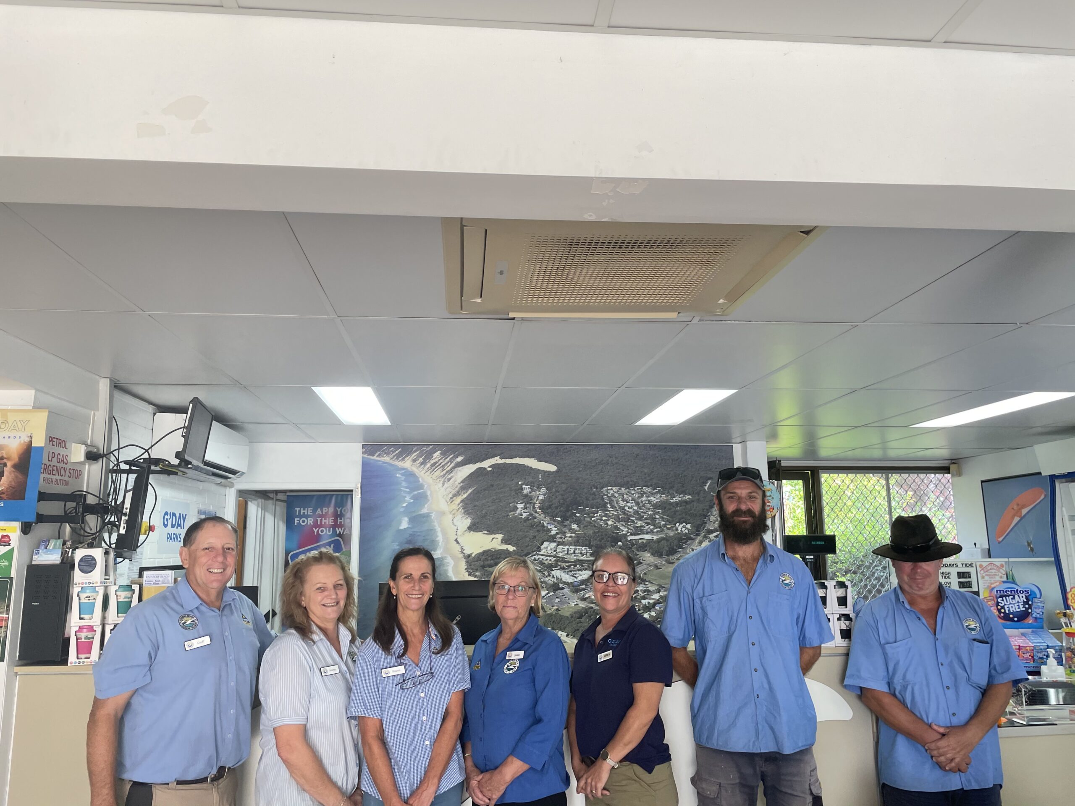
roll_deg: +1.0
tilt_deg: +10.3
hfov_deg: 67.3
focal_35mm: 26
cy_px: 403
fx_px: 807
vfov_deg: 53.1
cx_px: 538
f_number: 1.6
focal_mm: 4.2
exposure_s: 1/100
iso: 80
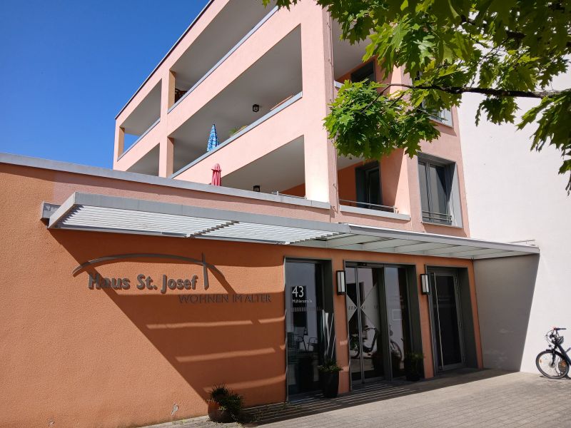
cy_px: 214
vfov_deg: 53.1
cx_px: 286
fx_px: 429
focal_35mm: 26
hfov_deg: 67.3
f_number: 1.8
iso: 20
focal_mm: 3.98
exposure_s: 1/631
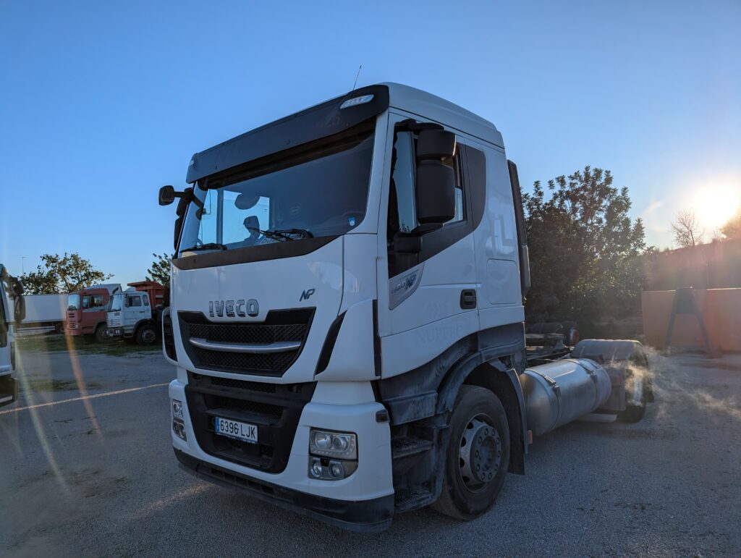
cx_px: 370
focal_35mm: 24
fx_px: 514
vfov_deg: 56.9
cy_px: 279
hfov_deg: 71.5
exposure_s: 1/1497
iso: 19
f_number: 1.68
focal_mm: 6.9
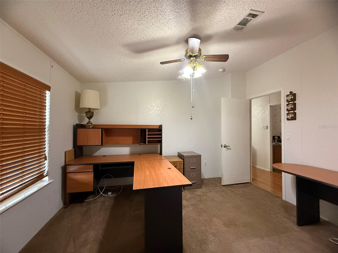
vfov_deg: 85.7
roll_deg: -0.2
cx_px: 169
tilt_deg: +0.8
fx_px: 137
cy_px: 126
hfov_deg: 102.1
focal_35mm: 14
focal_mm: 2.22
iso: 800
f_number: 2.2
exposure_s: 1/60
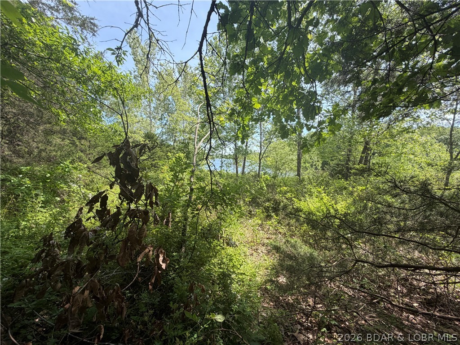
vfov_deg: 85.7
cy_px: 172
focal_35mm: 14
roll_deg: -2.3
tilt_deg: -5.2
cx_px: 230
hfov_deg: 102.1
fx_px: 186
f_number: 2.2
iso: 64
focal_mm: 2.22
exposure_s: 1/502
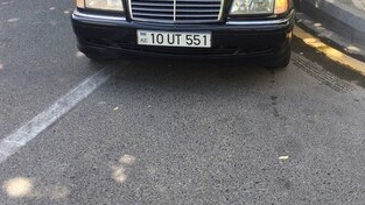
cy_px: -27
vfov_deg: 22.4
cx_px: 194
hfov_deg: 41.3
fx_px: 484
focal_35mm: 50
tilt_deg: -11.9
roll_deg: +0.3
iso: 32
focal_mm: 4.15
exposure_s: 1/203
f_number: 2.2
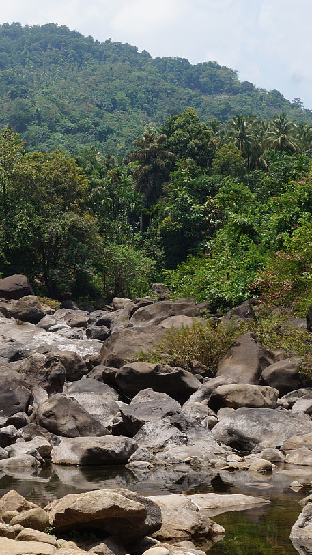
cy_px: 243
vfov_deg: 31.0
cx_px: -72
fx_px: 1001
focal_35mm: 68
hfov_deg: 16.9
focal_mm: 22
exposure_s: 1/60
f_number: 14
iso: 100
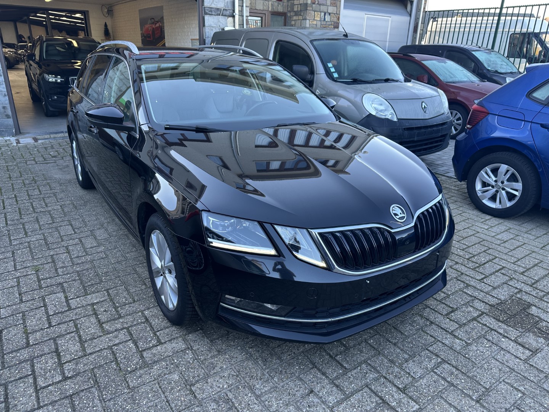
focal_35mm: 24
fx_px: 381
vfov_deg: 56.8
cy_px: 206
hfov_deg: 71.6
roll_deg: -1.8
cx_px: 274
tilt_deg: -20.2
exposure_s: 1/166
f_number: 1.78
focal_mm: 6.86
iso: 64
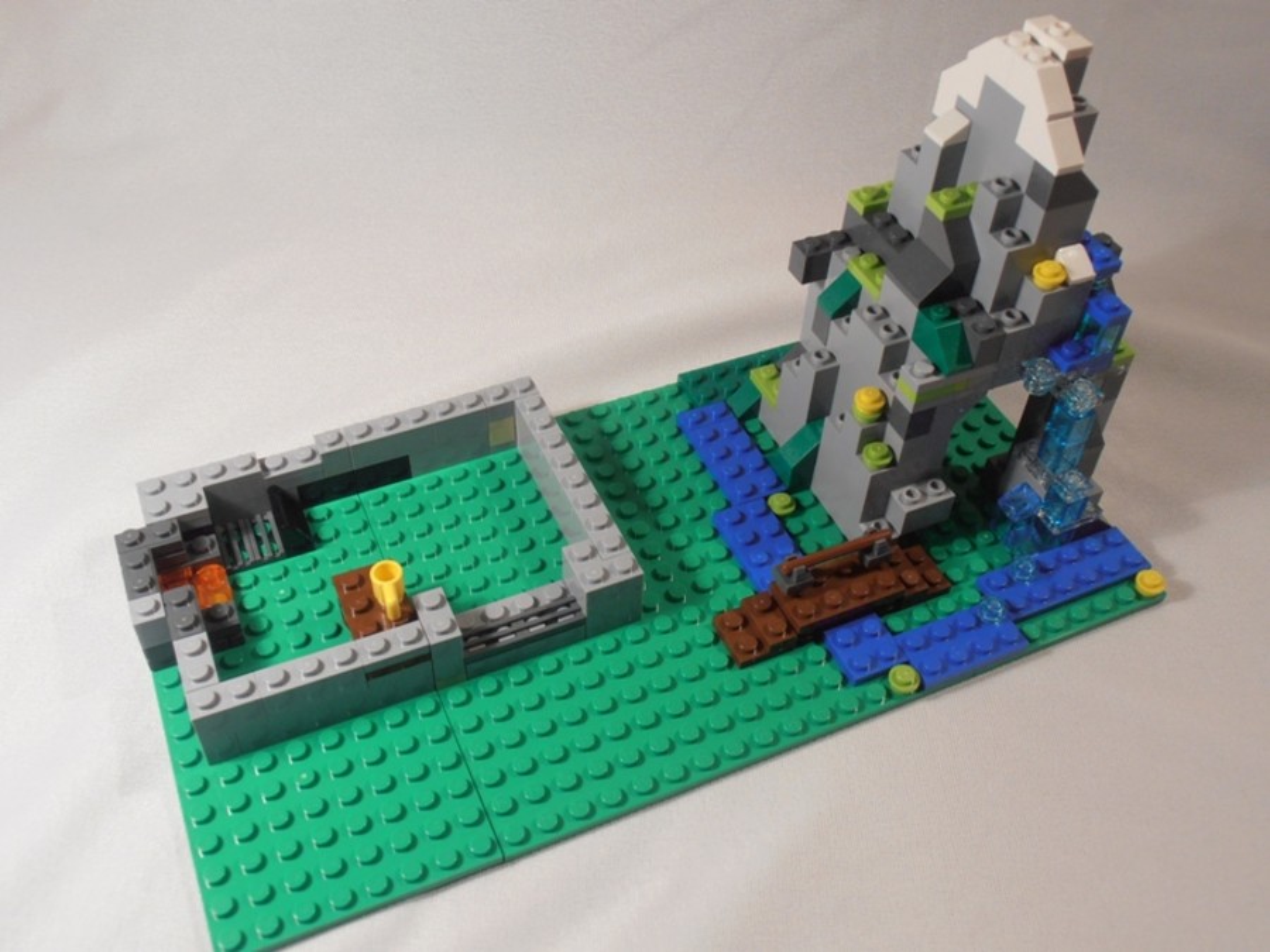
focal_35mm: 37
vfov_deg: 38.7
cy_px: 476
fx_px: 1357
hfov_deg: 50.1
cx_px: 635
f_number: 3.9
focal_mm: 6.61
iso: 125
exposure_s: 1/30
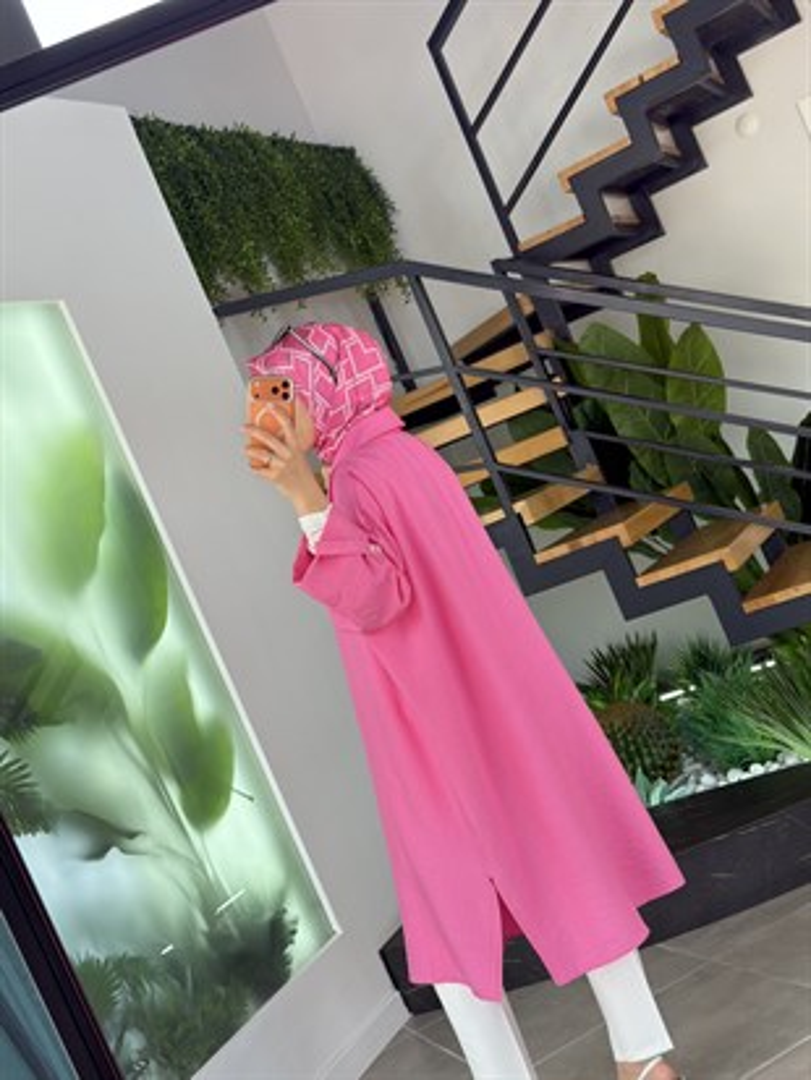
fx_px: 1499
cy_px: 540
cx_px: 406
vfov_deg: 39.6
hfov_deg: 30.3
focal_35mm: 48
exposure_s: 1/176
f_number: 1.78
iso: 64
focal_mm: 6.76
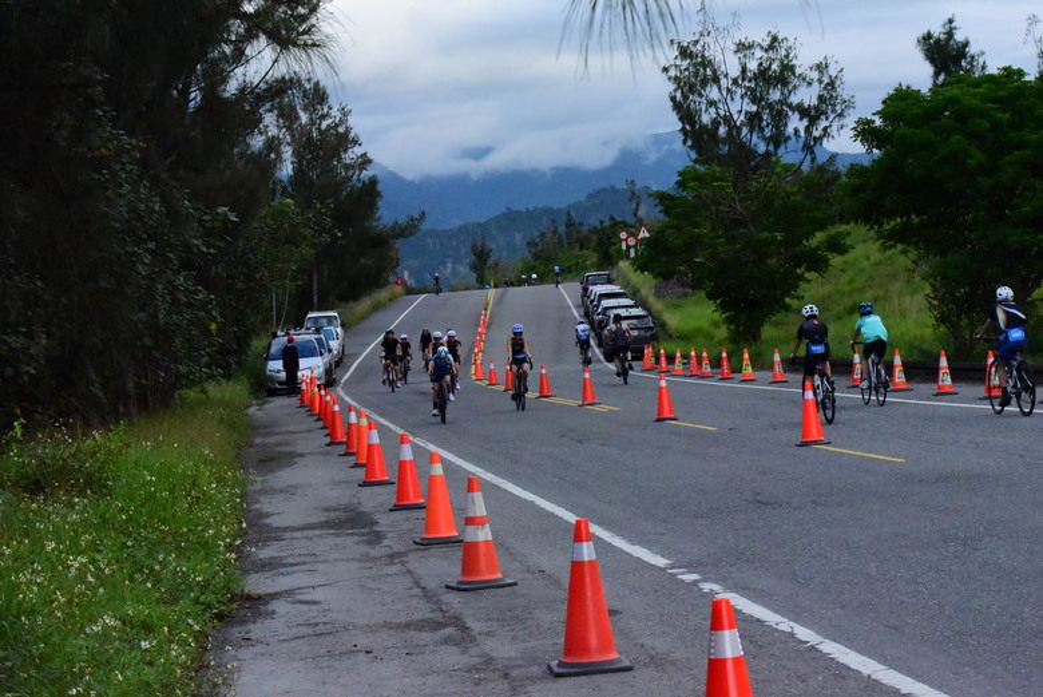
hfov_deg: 22.1
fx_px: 2667
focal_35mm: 92
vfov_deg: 14.9
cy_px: 348
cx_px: 522
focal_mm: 92
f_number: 16
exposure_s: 1/4000
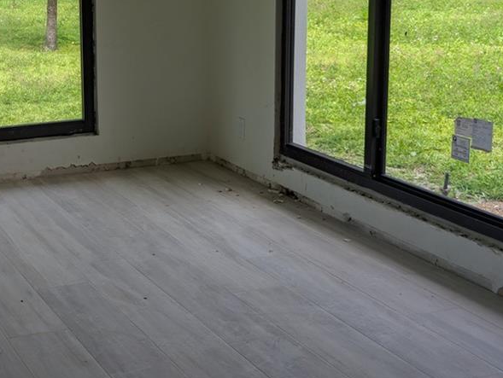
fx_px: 945
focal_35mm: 65
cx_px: -9
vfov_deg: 22.4
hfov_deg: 27.9
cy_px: 102
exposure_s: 1/388
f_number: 1.68
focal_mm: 6.9
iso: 21
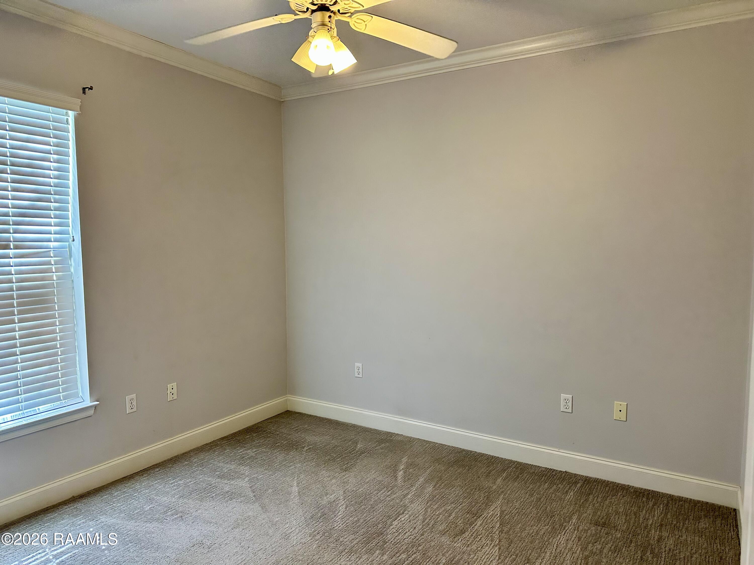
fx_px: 523
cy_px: 282
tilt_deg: -4.2
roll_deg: +0.4
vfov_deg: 56.8
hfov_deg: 71.6
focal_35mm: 24
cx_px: 377
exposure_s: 1/120
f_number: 1.78
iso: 200
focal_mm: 6.86
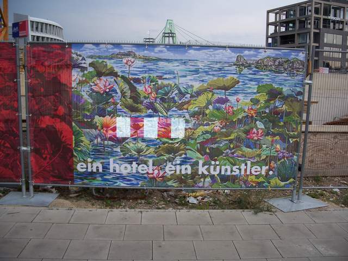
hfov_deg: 50.1
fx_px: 372
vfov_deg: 38.7
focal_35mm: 37
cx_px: 174
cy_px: 130
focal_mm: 7.8
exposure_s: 1/60
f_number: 2.8
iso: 80
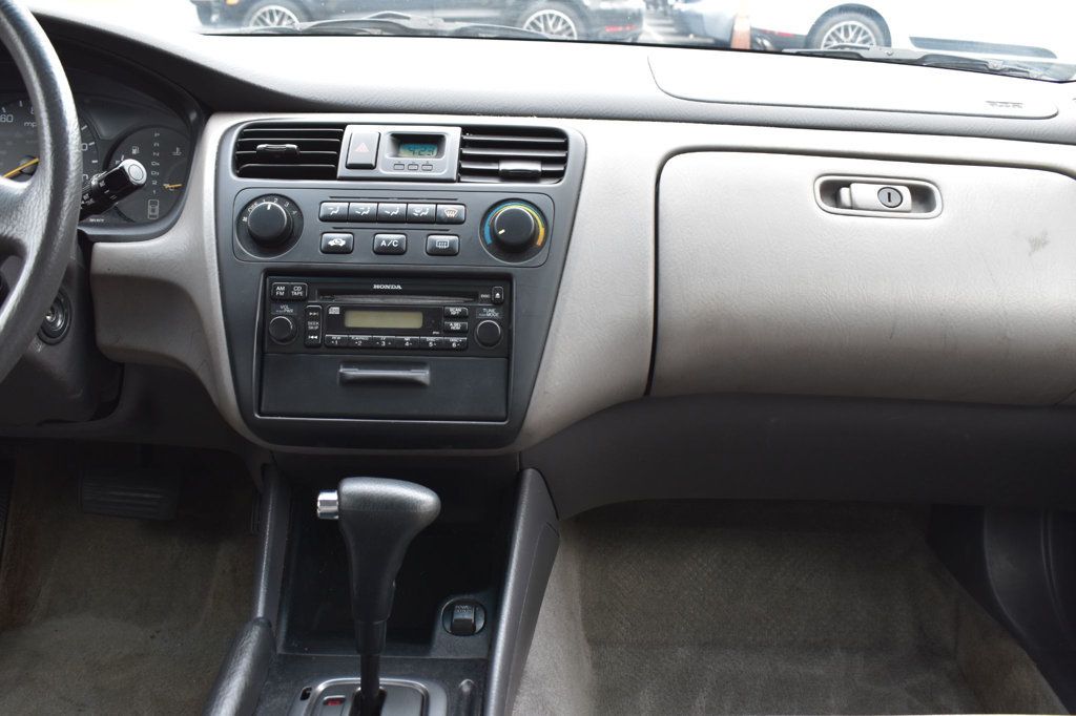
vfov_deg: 36.8
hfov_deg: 53.1
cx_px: 538
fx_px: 1076
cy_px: 358
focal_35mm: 36
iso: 400
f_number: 7.1
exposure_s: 1/40
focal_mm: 24
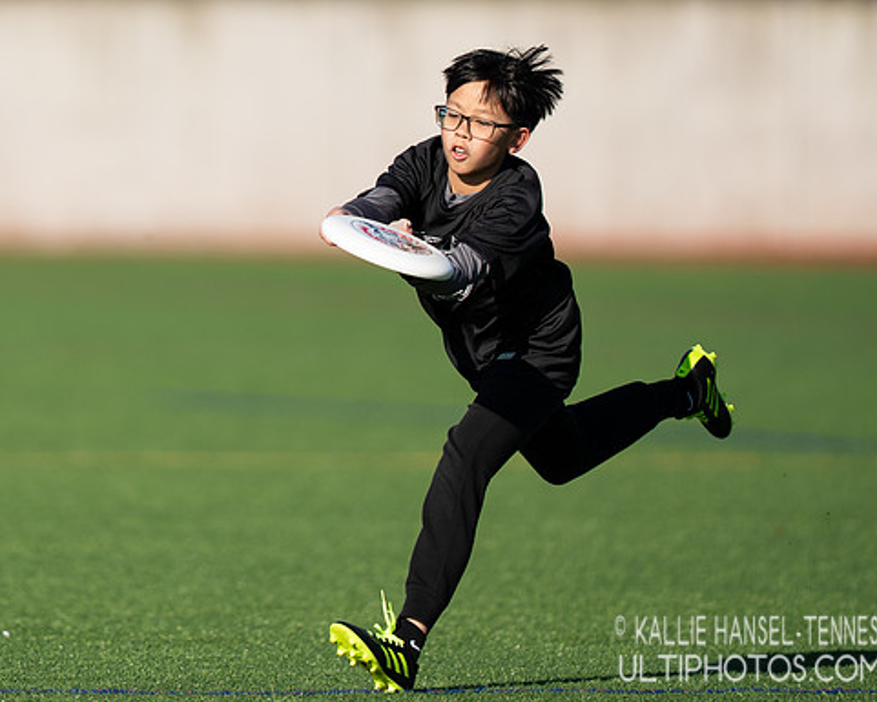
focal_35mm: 698
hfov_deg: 2.8
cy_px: 160
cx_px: 259
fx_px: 18121
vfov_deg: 2.2
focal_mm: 400
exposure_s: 1/2000
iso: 100
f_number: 2.8
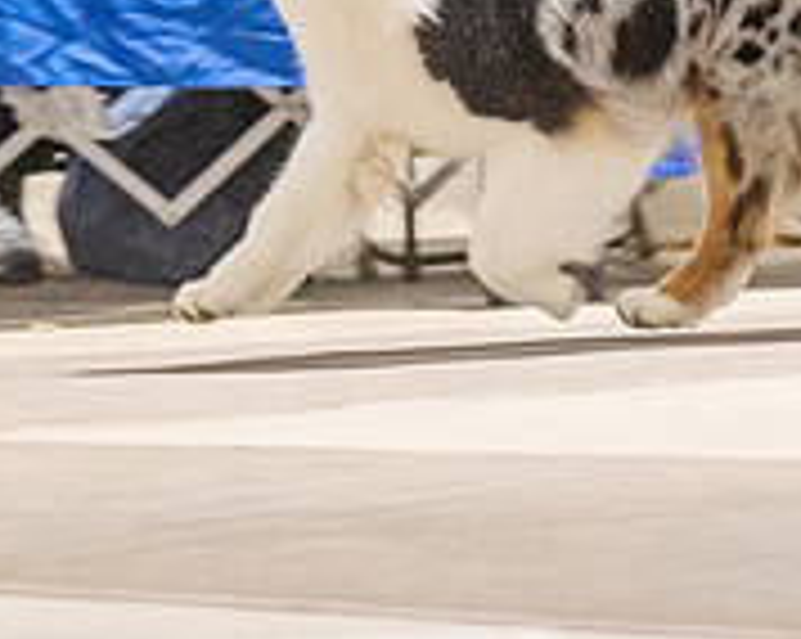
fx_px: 11130
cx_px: 540
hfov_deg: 4.1
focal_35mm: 470
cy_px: -342
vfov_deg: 3.3
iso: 6400
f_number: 3.2
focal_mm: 132
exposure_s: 1/320
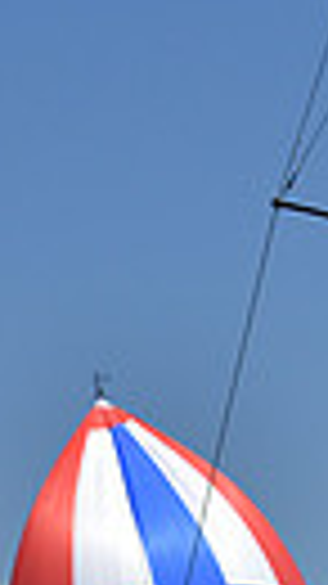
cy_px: 1224
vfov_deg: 4.6
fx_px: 7106
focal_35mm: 459
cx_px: 173
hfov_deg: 2.6
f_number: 5.6
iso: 250
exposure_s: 1/800
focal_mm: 98
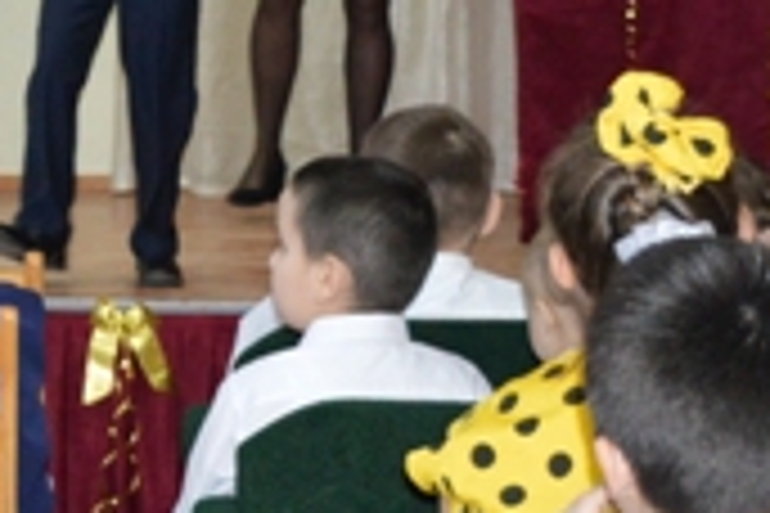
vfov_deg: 8.9
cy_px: 90
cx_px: -441
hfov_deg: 12.6
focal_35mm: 154
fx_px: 3294
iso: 1600
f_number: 3.5
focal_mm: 22
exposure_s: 1/60
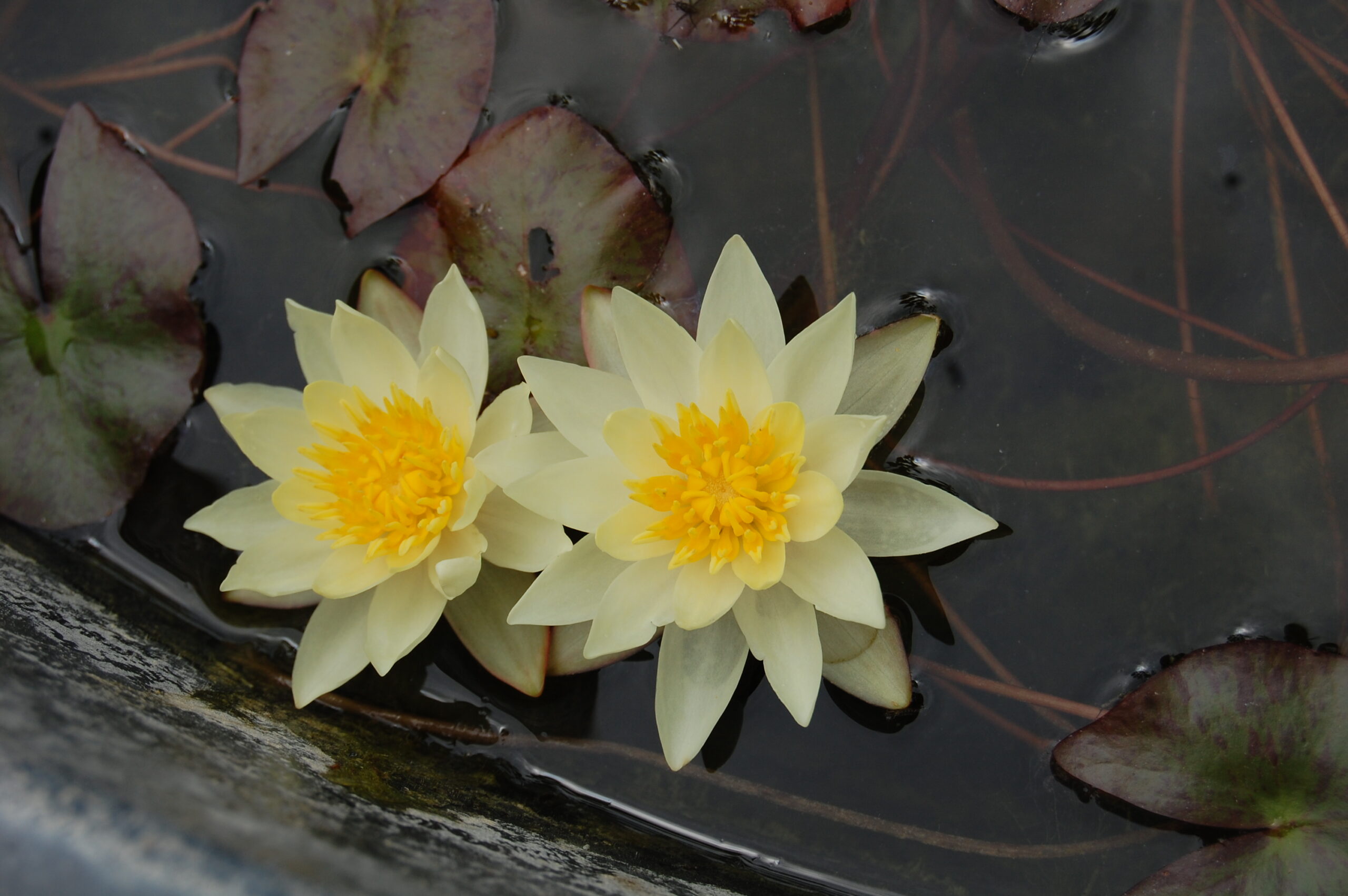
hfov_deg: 24.6
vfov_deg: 16.5
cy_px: 448
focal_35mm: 82
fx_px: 3086
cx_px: 674
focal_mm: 55
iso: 200
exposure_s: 1/320
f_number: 9
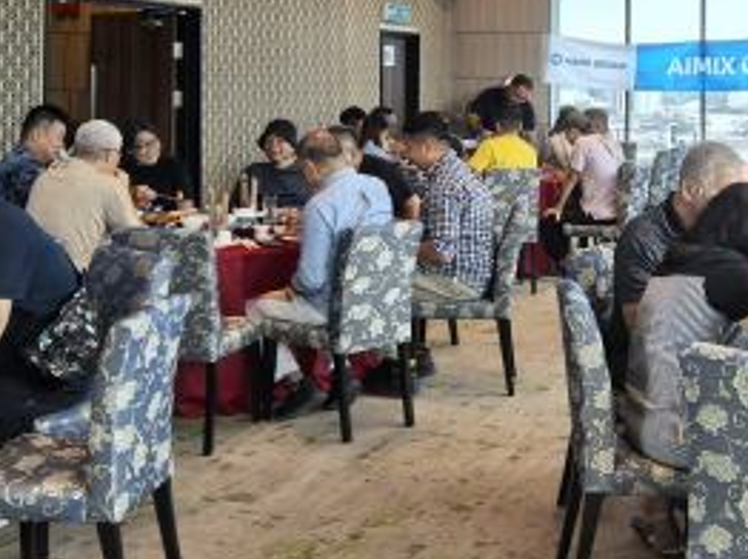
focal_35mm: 52
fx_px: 1123
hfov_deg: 36.8
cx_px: 411
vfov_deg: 27.7
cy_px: 151
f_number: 2.2
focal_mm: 1.76
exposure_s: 1/100
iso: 125
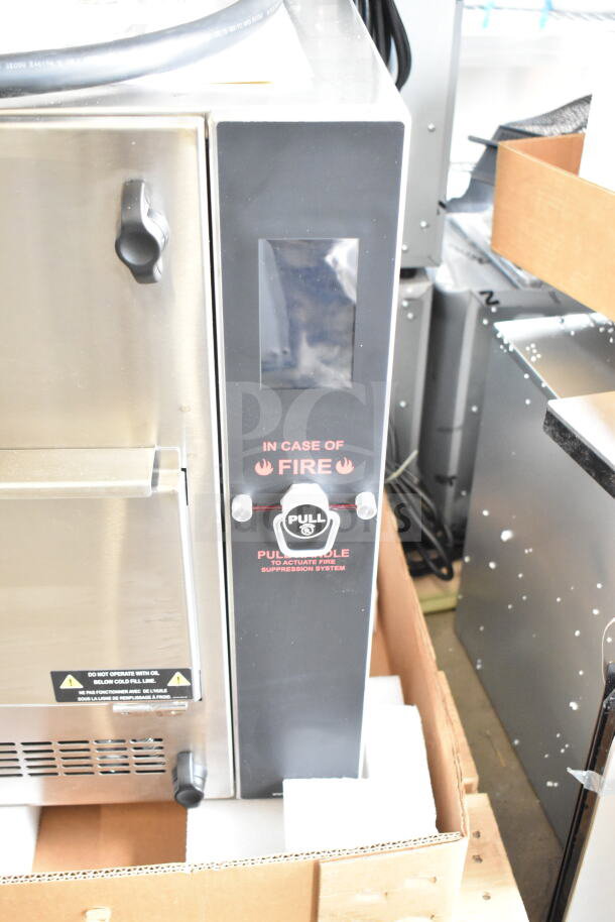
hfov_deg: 35.5
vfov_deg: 51.3
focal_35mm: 38
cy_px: 461
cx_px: 308
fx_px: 960
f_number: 4
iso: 5000
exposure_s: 1/40
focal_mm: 25
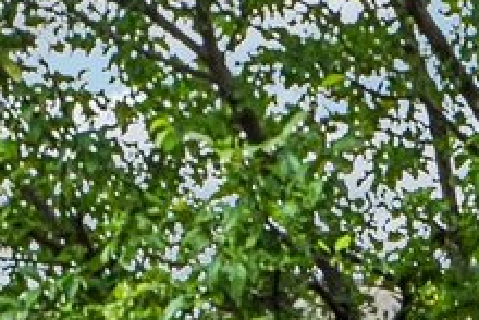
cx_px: 357
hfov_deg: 8.0
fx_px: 3435
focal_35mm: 258
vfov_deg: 5.1
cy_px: 864
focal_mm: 35
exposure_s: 1/250
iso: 400
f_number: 13
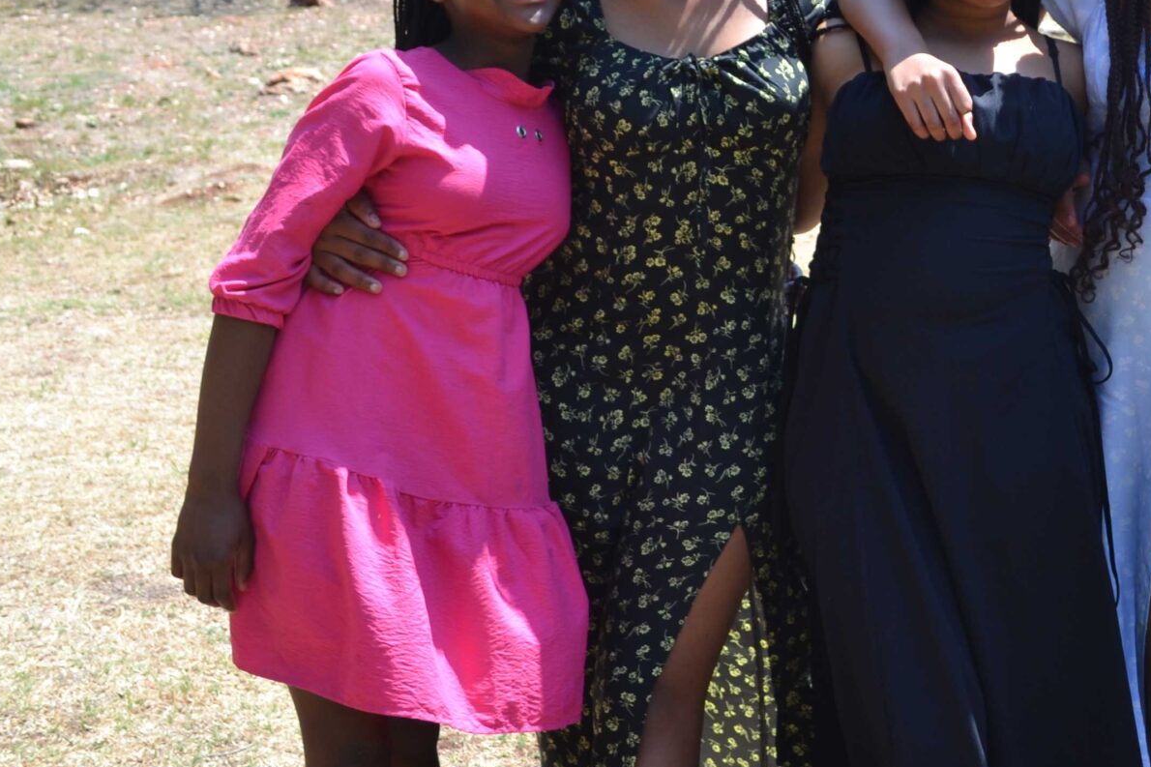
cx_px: 1114
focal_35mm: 71
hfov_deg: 27.1
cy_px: 214
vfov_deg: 19.1
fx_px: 2270
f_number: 6.3
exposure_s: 1/160
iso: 100
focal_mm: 22
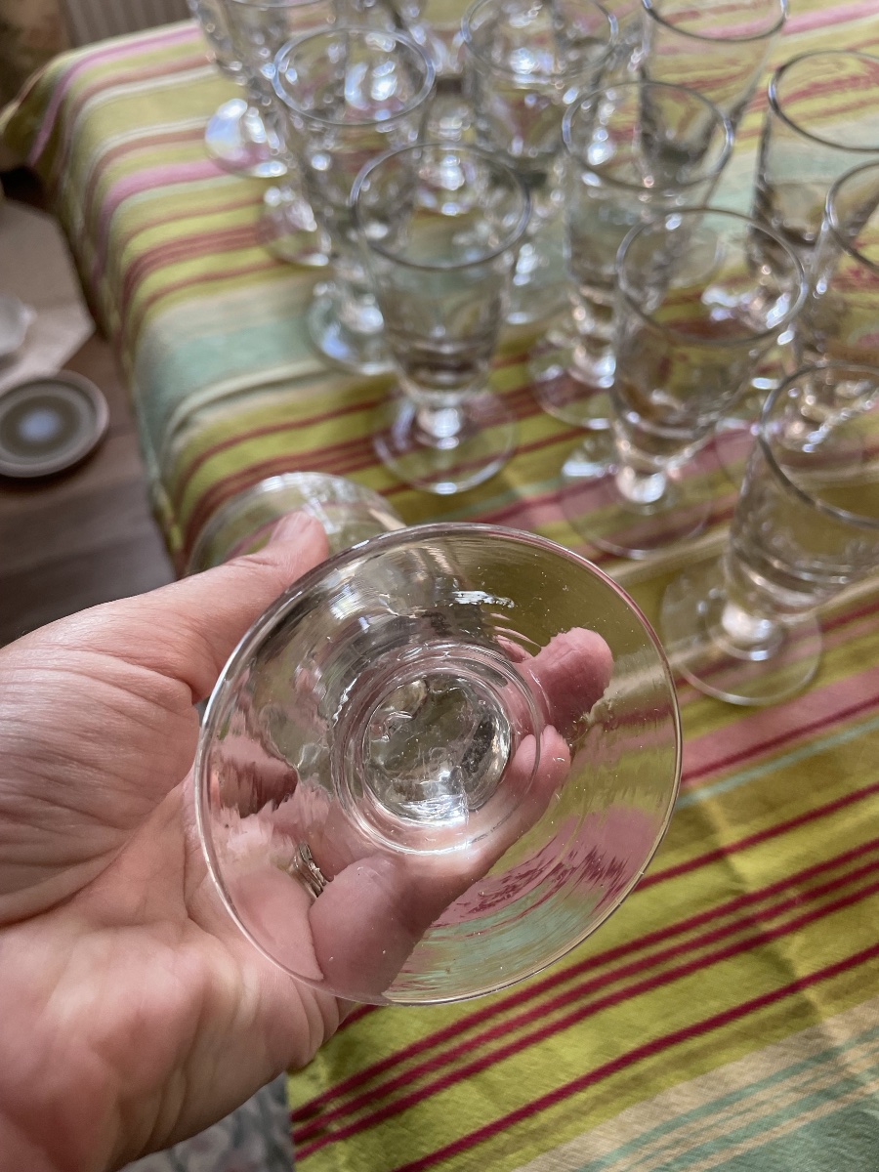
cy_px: 586
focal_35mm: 26
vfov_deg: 67.3
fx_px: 880
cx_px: 440
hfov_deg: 53.1
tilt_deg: -61.6
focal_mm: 4.2
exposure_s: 1/121
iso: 125
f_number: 1.6
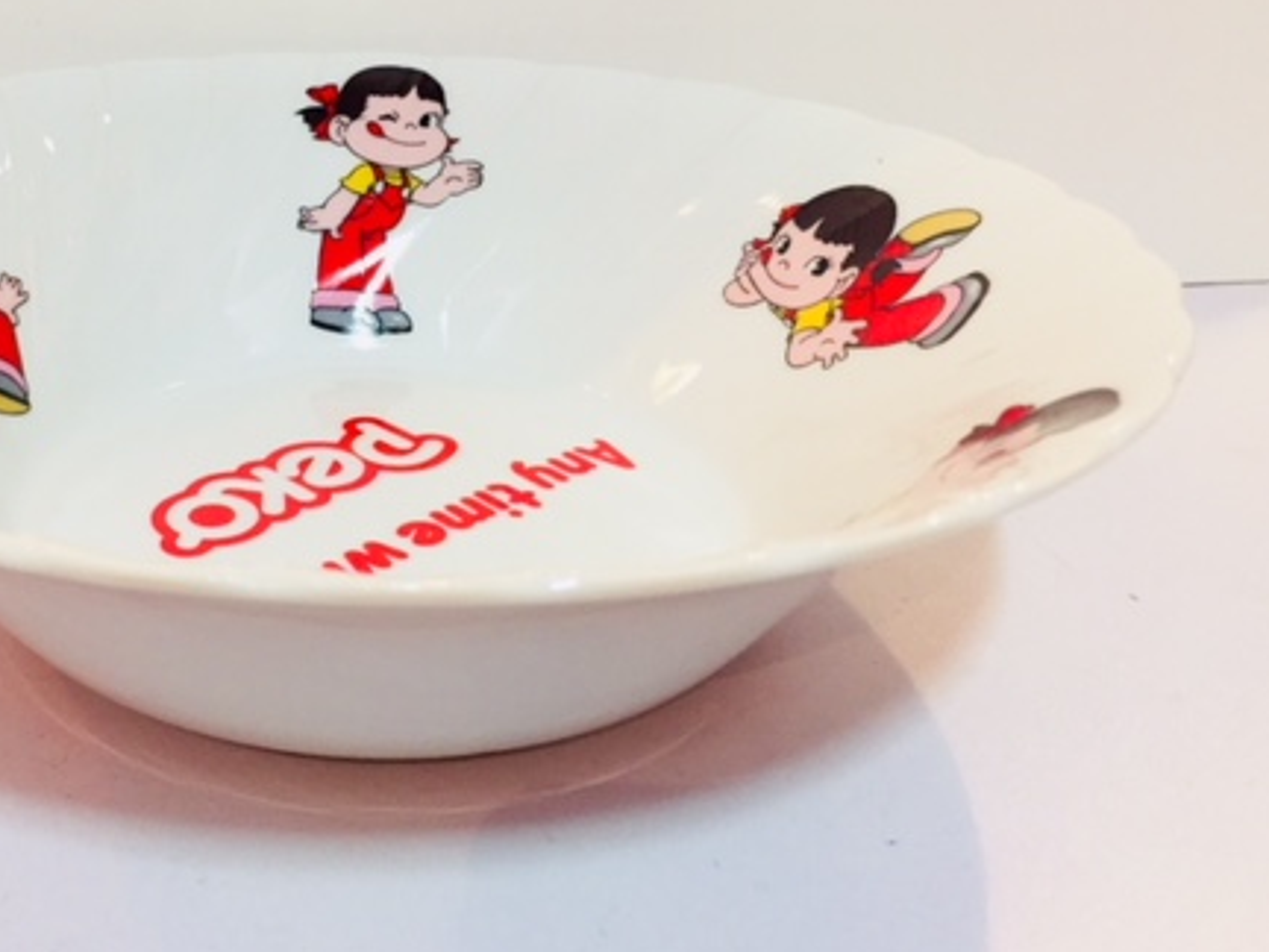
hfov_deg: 42.8
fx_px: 1576
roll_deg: -3.3
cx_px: 350
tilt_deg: -19.4
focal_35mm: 43
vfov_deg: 33.3
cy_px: 311
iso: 80
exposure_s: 1/33
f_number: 2.2
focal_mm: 4.15
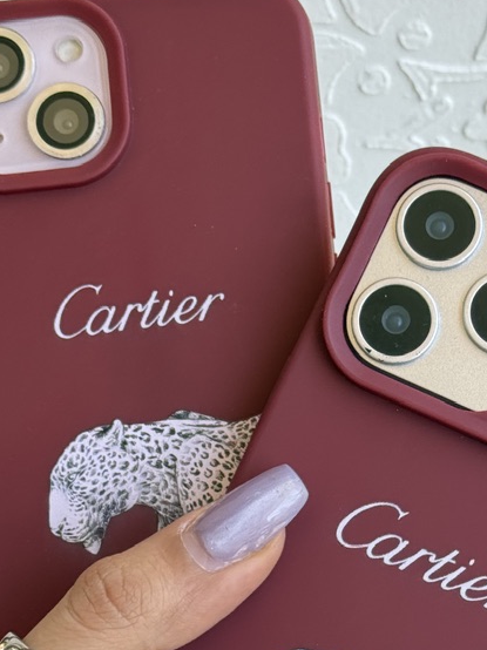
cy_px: 490
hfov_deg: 13.2
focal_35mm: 111
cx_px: 412
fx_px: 2084
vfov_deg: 17.6
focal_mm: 6.76
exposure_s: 1/202
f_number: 1.78
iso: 100
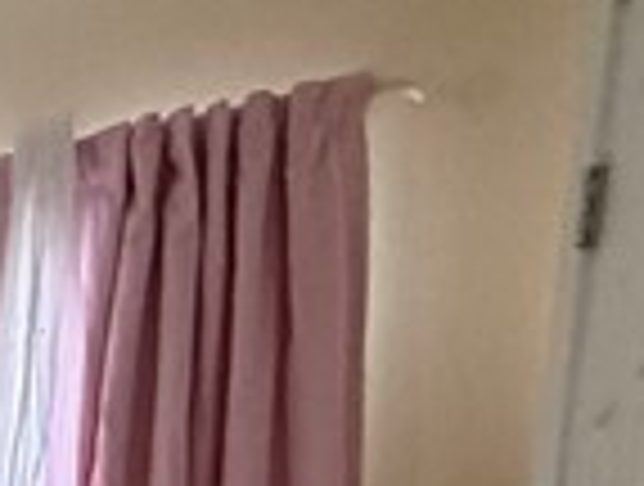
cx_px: -1211
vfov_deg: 12.2
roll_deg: +0.5
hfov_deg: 11.8
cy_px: 1120
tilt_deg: -7.8
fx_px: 1865
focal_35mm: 100
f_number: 2.2
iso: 400
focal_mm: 2.22
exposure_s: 1/60
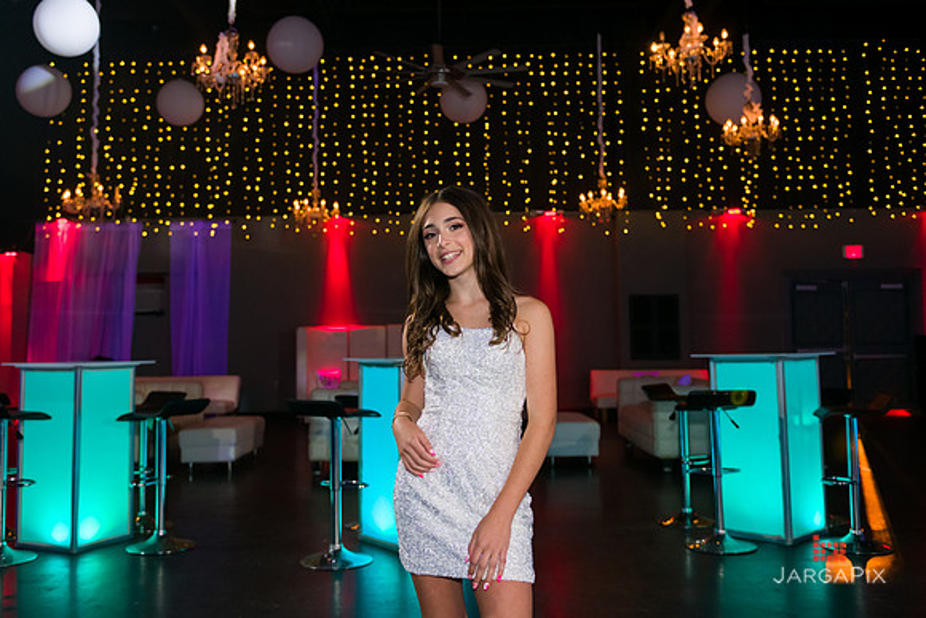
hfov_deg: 52.8
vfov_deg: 36.6
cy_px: 268
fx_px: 932
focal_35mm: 36
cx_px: 451
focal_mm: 32
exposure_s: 1/125
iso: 1600
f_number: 3.2
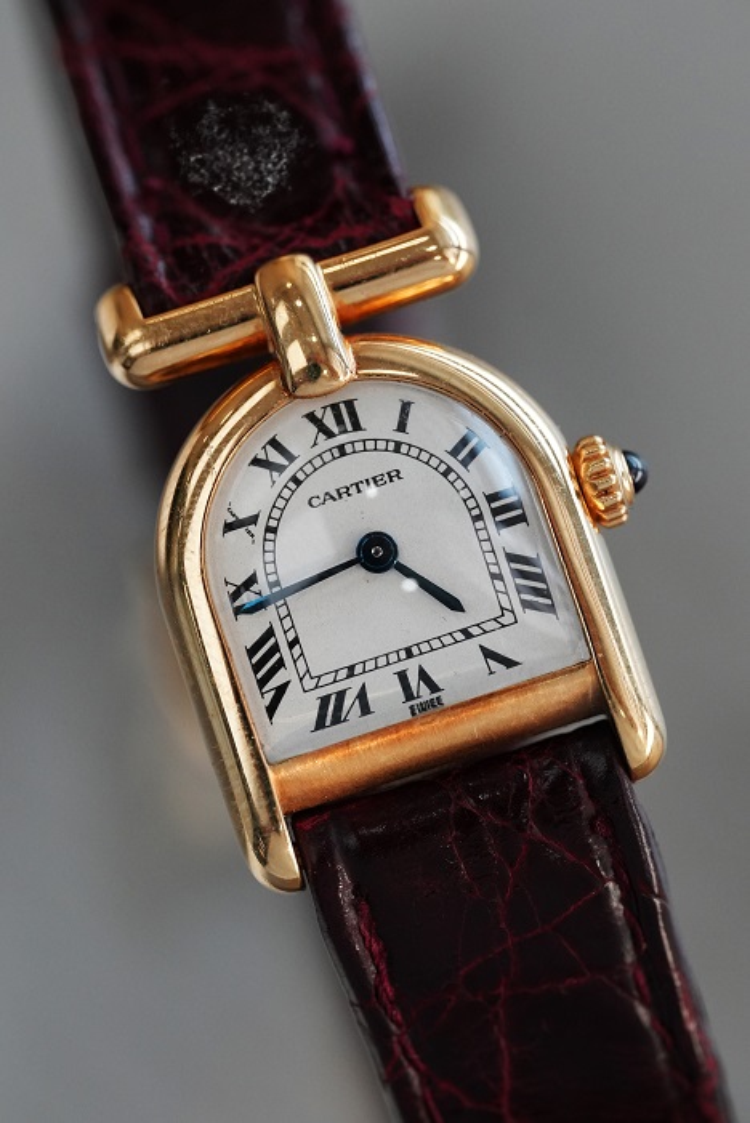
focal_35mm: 105
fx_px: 3278
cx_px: 375
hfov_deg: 13.1
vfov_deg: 19.4
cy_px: 562
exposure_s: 1/250
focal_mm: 105
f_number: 4.5
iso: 3200
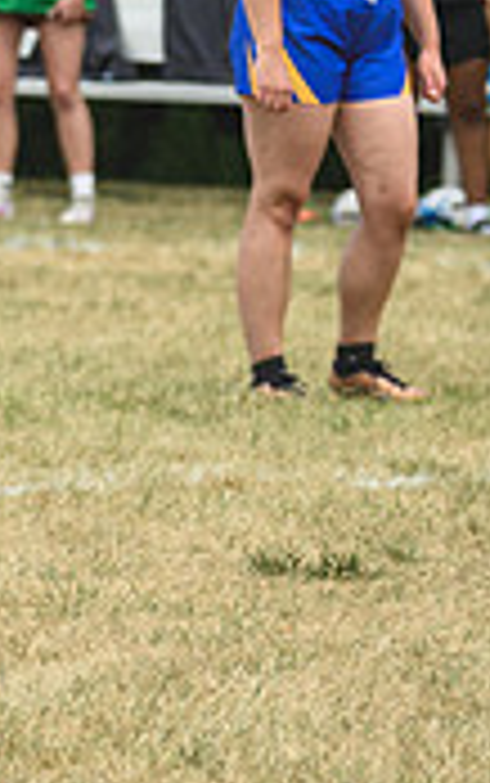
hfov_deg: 1.2
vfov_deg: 1.9
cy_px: 54
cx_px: -418
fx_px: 23934
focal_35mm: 1122
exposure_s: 1/1000
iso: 360
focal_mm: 220
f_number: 5.3
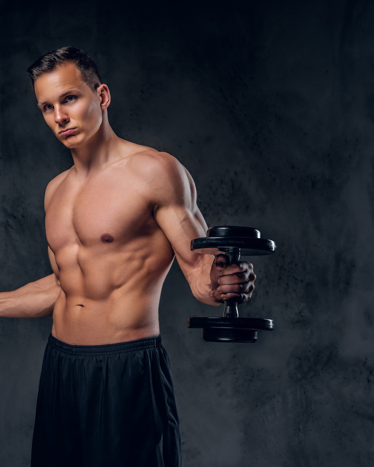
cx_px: 149
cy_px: 233
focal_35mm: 75
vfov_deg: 25.4
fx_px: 1038
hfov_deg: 20.4
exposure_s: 1/180
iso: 200
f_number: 6.4
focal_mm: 35
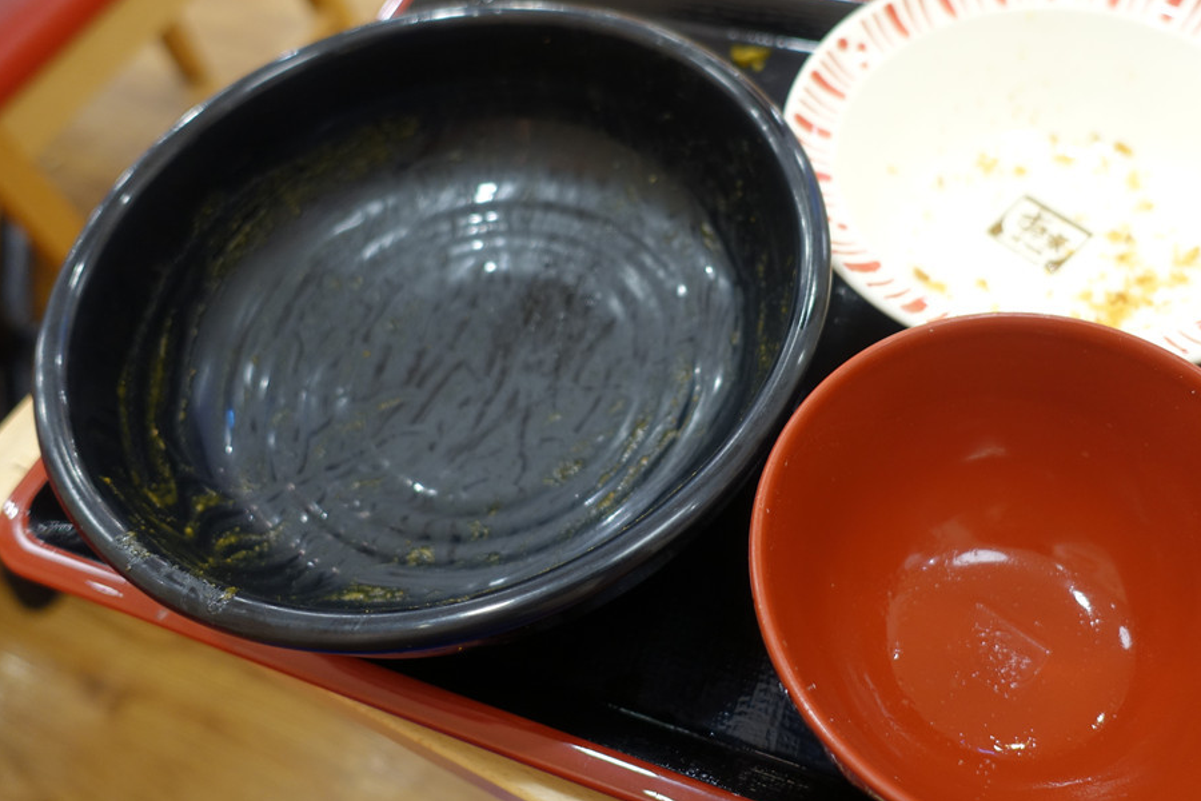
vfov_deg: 40.8
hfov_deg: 58.4
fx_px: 1067
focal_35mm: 32
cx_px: 702
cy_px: 295
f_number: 1.8
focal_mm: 8.8
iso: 160
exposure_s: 1/30
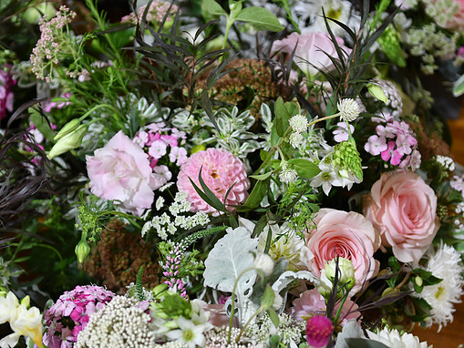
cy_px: 173
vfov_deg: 16.1
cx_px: 236
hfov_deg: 21.3
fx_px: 1233
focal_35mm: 92
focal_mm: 56
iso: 1000
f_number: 2.8
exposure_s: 1/200
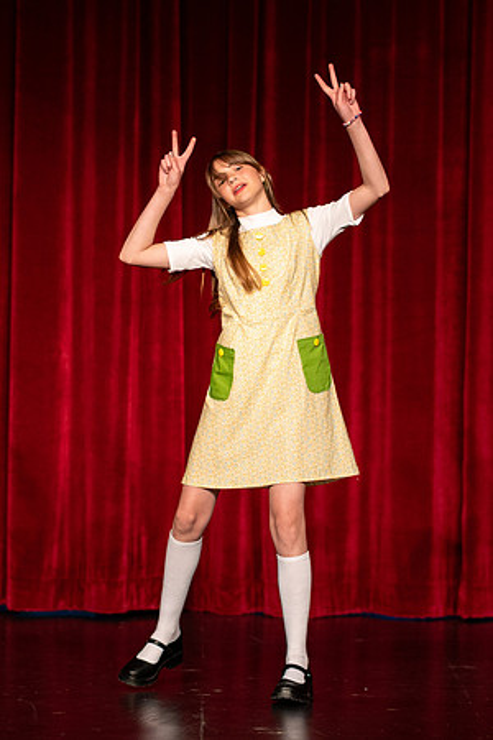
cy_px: 366
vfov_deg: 9.4
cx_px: 266
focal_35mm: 220
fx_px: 4510
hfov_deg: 6.3
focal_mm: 105
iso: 1600
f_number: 1.4
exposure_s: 1/1250
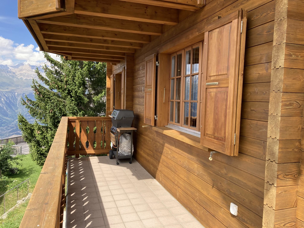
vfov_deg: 49.7
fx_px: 246
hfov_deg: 63.4
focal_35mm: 28
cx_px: 152
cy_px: 114
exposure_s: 1/600
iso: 20
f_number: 1.8
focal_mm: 3.99
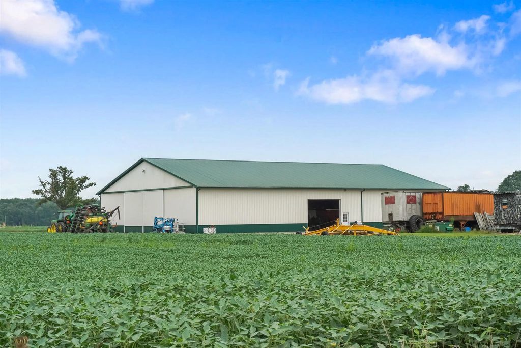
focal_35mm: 58
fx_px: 847
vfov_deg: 23.2
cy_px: 174
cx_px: 260
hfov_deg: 34.2
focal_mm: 39
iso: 400
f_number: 18
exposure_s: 1/60
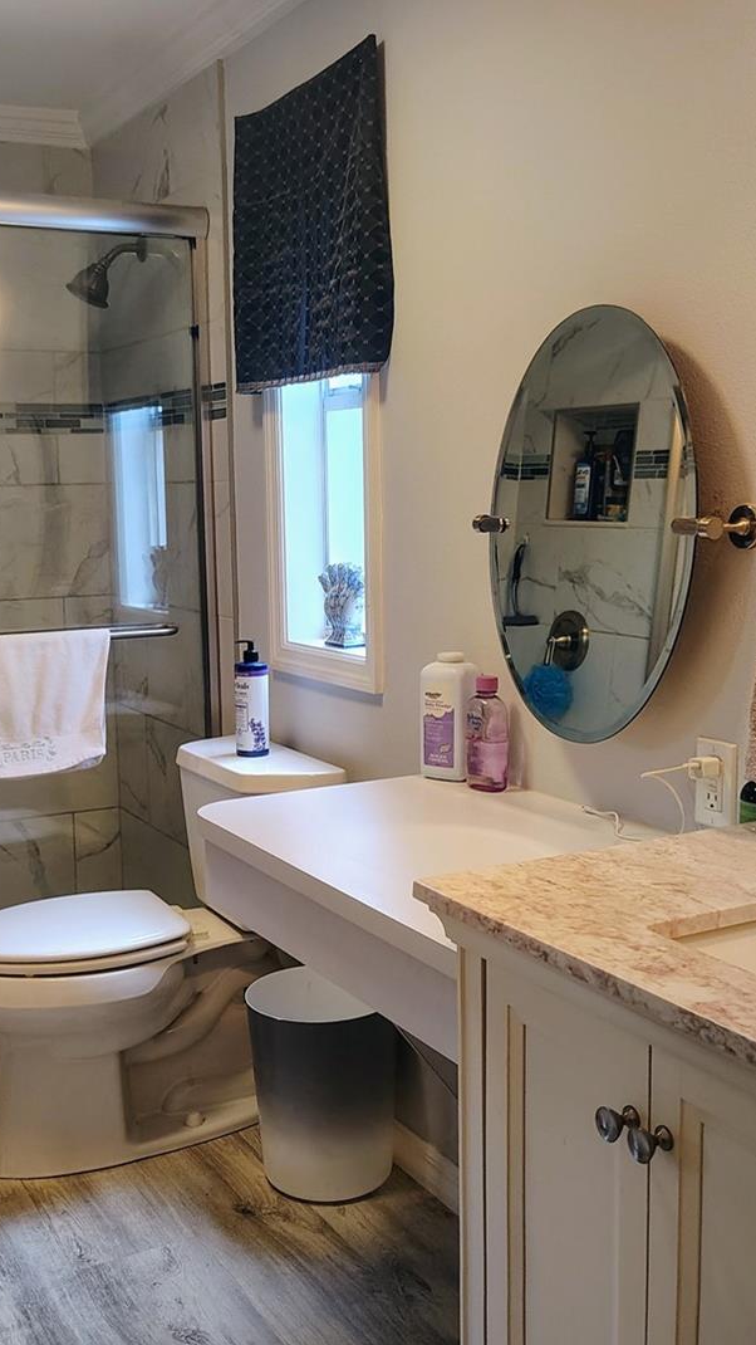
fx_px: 1390
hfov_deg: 30.3
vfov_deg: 51.6
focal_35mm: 39
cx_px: 299
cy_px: 713
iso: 1109
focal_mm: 5.56
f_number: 1.8
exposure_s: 1/120
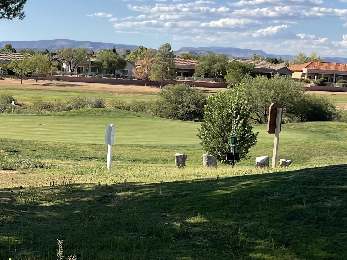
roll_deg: -3.8
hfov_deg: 28.7
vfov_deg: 22.3
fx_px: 662
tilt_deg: -6.9
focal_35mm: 66
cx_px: 62
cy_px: 143
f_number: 1.8
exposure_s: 1/1377
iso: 16
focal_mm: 3
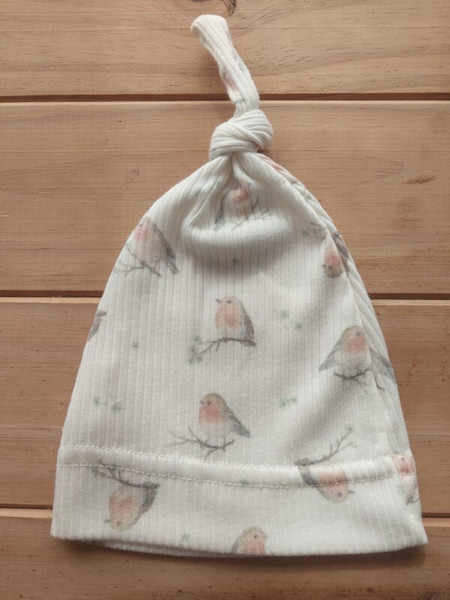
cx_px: 225
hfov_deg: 46.8
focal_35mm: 30
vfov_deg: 60.0
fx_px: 520
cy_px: 300
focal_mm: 4.6
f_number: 1.8
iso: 32
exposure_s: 1/100
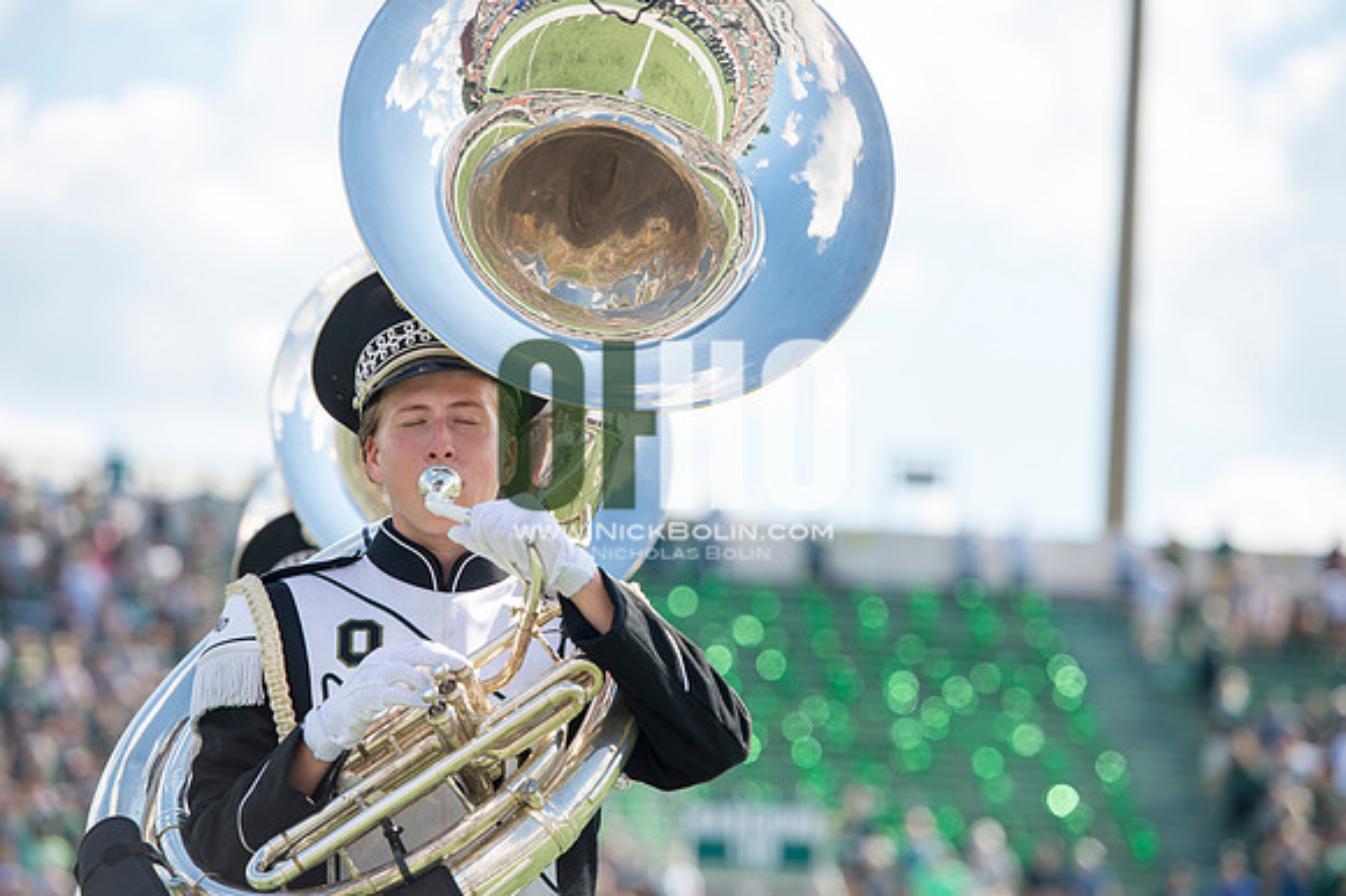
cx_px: 673
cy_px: 448
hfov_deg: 12.8
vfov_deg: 8.6
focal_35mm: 160
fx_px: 5979
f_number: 4.5
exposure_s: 1/1000
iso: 200
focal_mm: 160
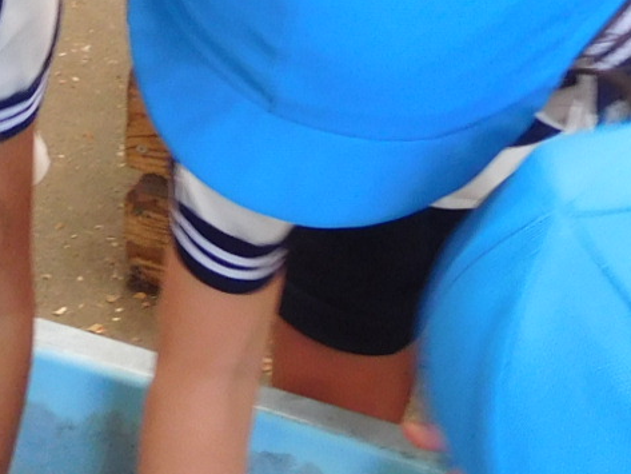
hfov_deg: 16.4
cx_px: 189
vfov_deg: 12.1
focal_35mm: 120
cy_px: 574
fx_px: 2188
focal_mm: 4.5
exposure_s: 1/30
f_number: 3.4
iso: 180
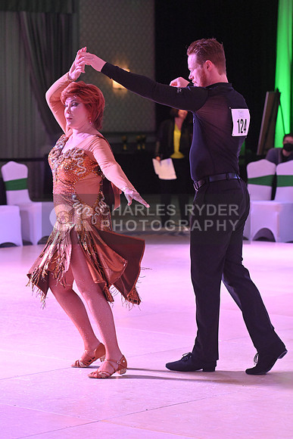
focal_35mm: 122
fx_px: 1488
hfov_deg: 11.2
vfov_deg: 16.8
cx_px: 146
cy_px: 220
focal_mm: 122
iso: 5000
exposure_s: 1/400
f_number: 5.6
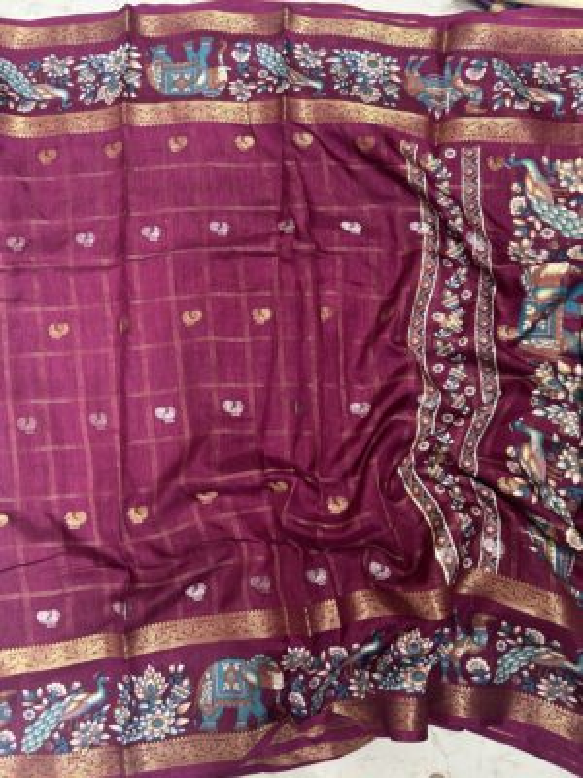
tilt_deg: -82.4
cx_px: 292
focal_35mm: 26
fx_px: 584
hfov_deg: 53.1
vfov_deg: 67.3
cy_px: 389
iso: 250
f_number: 1.5
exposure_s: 1/50
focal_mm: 5.7
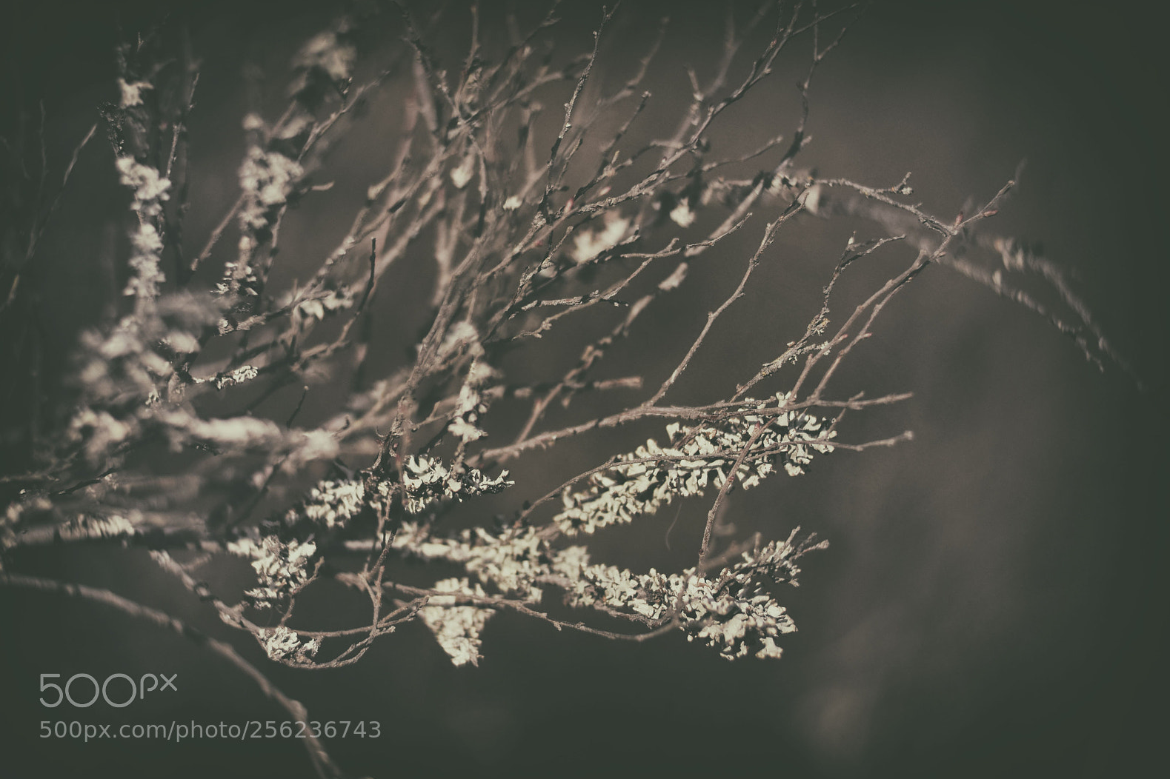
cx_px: 586
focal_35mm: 76
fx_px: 2469
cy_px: 393
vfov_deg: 17.9
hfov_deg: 26.7
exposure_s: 1/4000
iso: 100
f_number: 2.2
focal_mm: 50
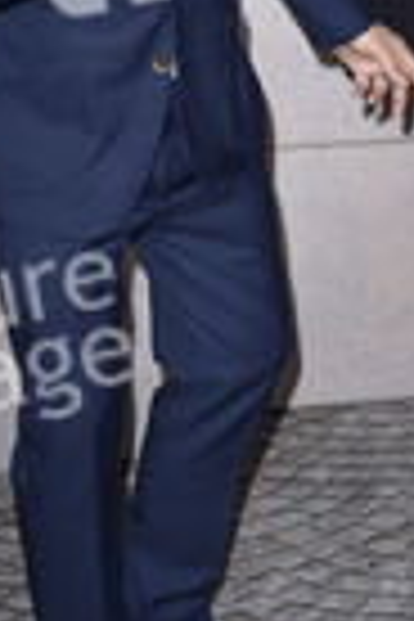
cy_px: 135
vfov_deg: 24.7
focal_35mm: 81
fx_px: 1397
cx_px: 394
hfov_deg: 16.6
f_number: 6.3
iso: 320
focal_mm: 28
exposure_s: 1/250
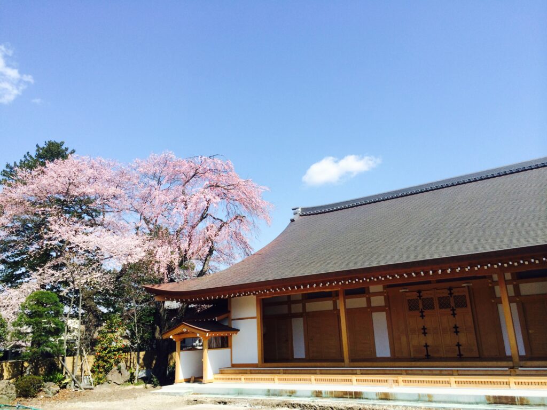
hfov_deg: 60.0
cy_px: 205
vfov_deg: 46.8
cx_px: 274
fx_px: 474
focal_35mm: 30
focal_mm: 4.12
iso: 40
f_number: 2.2
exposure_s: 1/1866
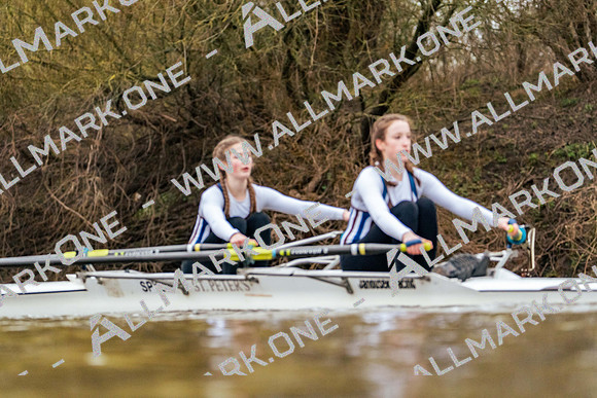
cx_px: 298
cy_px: 199
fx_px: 5225
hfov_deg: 6.5
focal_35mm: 315
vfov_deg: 4.4
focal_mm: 315
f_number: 6.3
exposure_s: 1/1600
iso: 5000
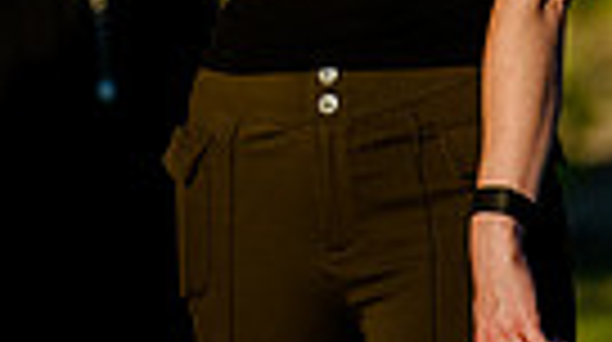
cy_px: -324
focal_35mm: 986
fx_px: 15976
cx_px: 176
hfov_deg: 2.2
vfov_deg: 1.2
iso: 200
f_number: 2.8
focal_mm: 200
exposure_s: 1/2000
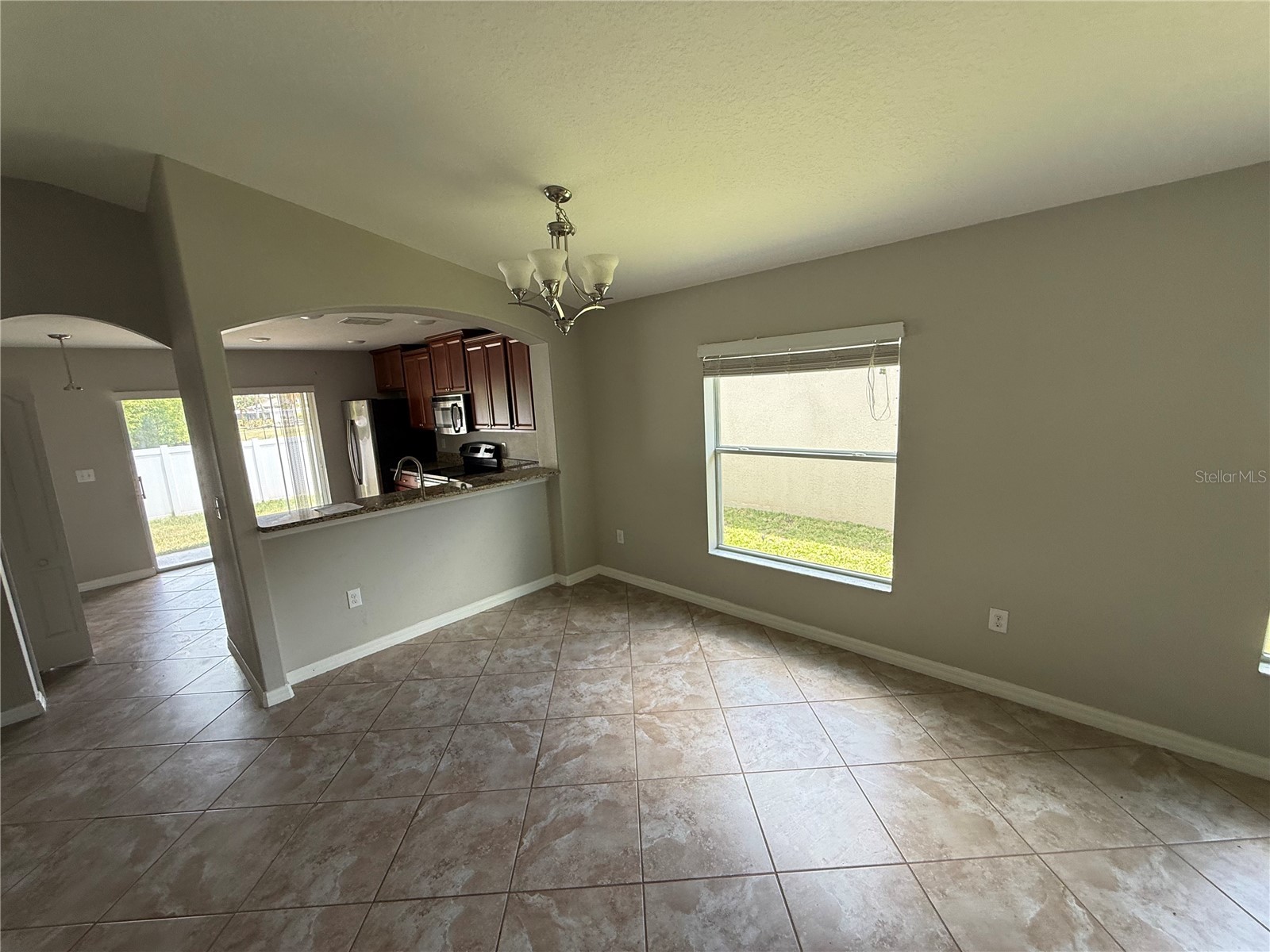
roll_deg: +5.4
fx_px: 514
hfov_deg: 102.1
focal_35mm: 14
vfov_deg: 85.7
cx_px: 635
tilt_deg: -5.5
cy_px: 476
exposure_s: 1/99
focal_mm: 2.22
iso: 80
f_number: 2.2
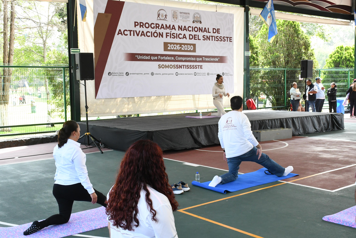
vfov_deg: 29.9
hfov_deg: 43.6
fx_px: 445
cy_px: 119
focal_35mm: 45
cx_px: 178
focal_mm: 30
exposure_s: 1/100
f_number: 13
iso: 2000
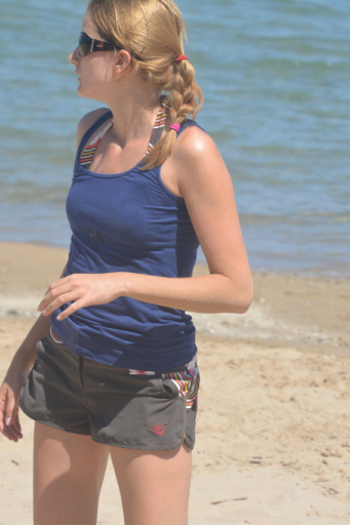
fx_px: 3984
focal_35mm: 273
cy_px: 230
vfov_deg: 7.5
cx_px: 154
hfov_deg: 5.0
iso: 160
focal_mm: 86.5
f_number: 5
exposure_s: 1/1000
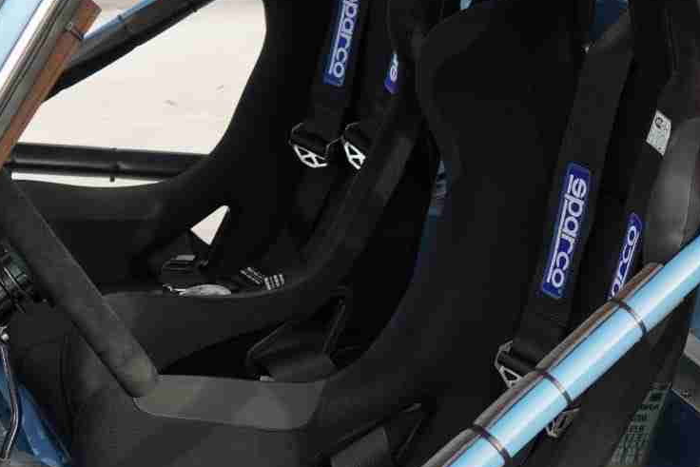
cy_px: 507
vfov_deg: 13.6
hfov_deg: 20.5
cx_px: 522
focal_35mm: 99
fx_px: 1925
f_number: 4
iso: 100
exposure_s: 1/60
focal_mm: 30
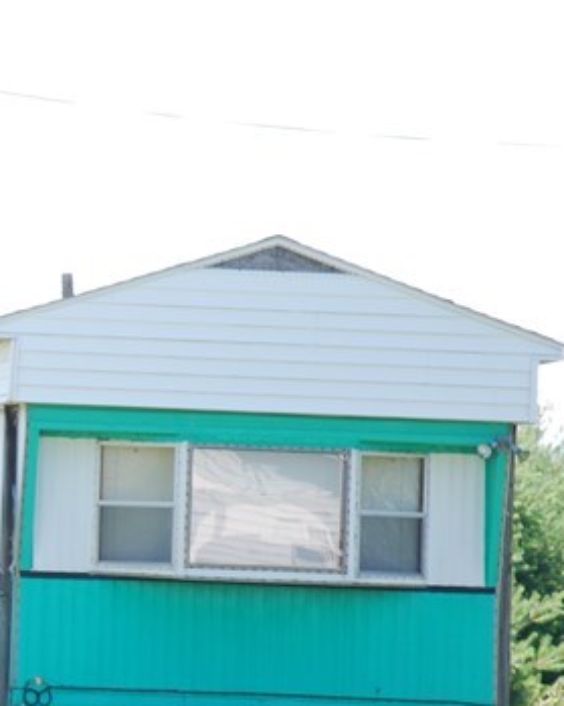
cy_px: 500
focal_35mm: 350
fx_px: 7306
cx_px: -138
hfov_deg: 4.4
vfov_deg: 5.5
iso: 100
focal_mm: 80
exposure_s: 1/200
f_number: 4
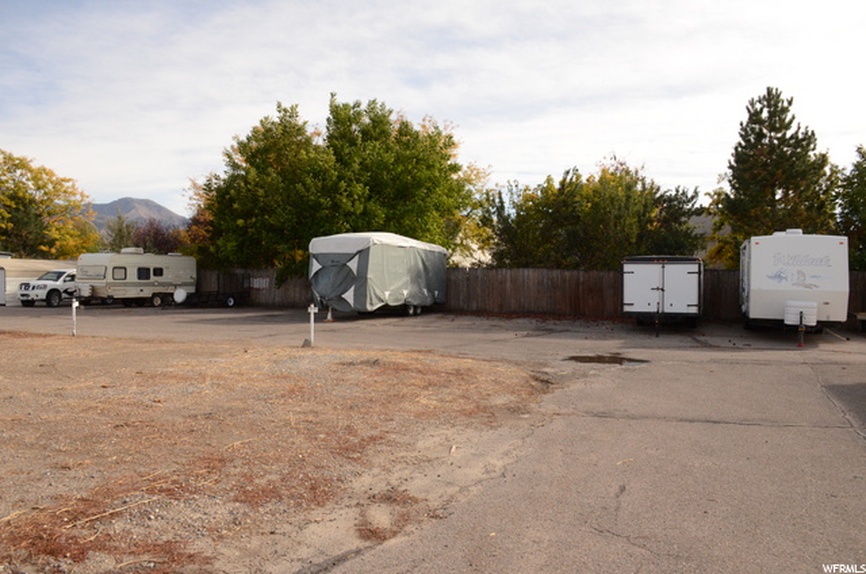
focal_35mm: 27
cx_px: 433
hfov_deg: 67.5
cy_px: 287
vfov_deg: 47.7
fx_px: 648
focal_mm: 18
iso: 1600
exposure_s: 1/4000
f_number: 6.3
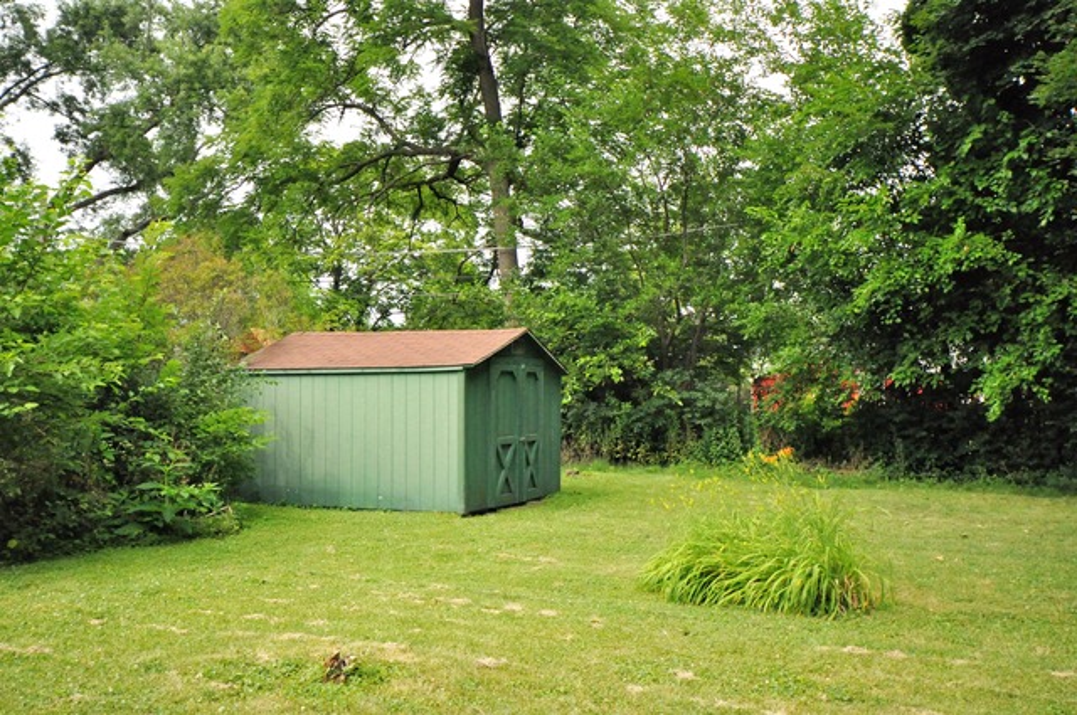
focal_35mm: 33
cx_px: 538
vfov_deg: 39.9
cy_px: 358
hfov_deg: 57.3
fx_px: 986
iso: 3200
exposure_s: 1/2000
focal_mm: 22
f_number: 4.5
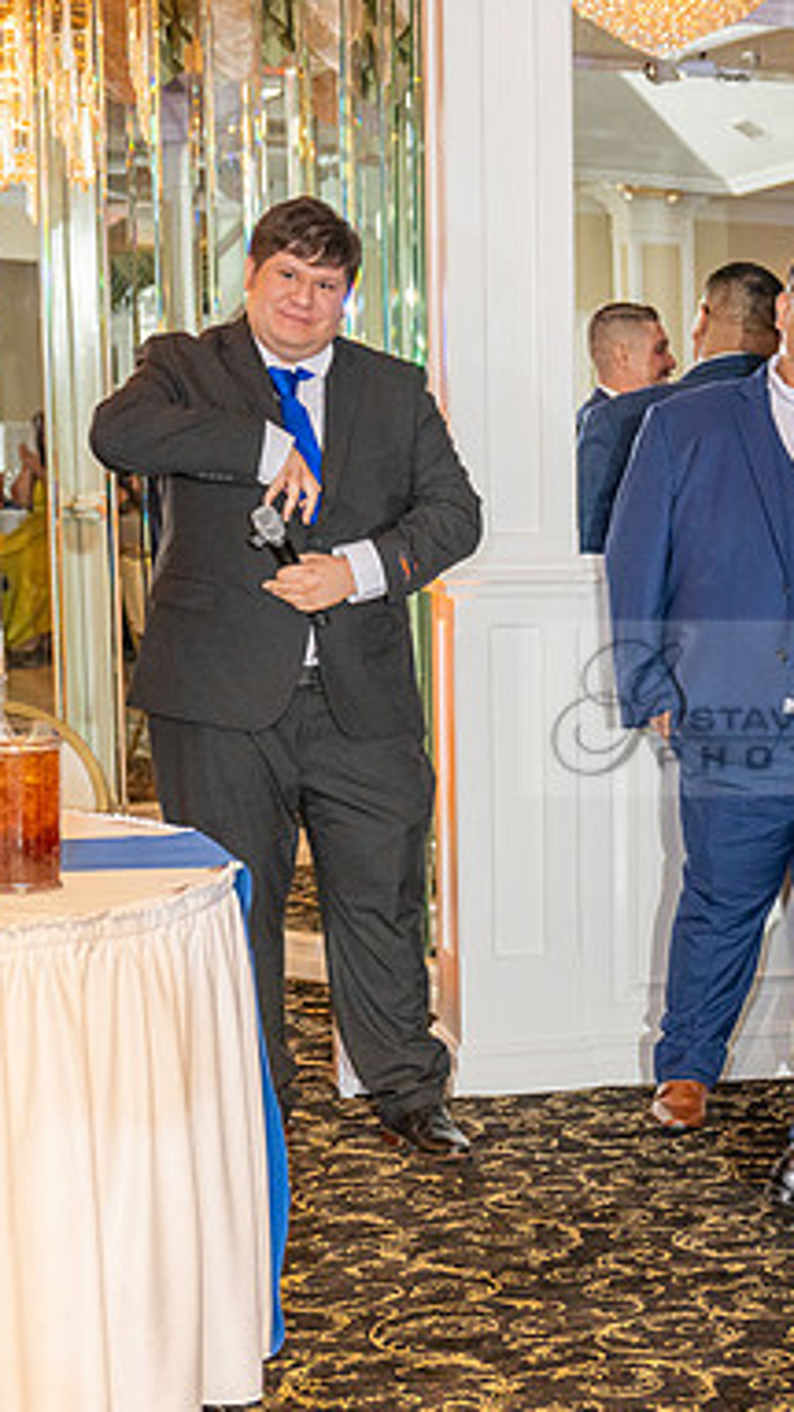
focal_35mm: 78
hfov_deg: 14.8
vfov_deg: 27.1
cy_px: 848
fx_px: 2918
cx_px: 1052
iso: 640
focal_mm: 41
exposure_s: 1/160
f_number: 3.2
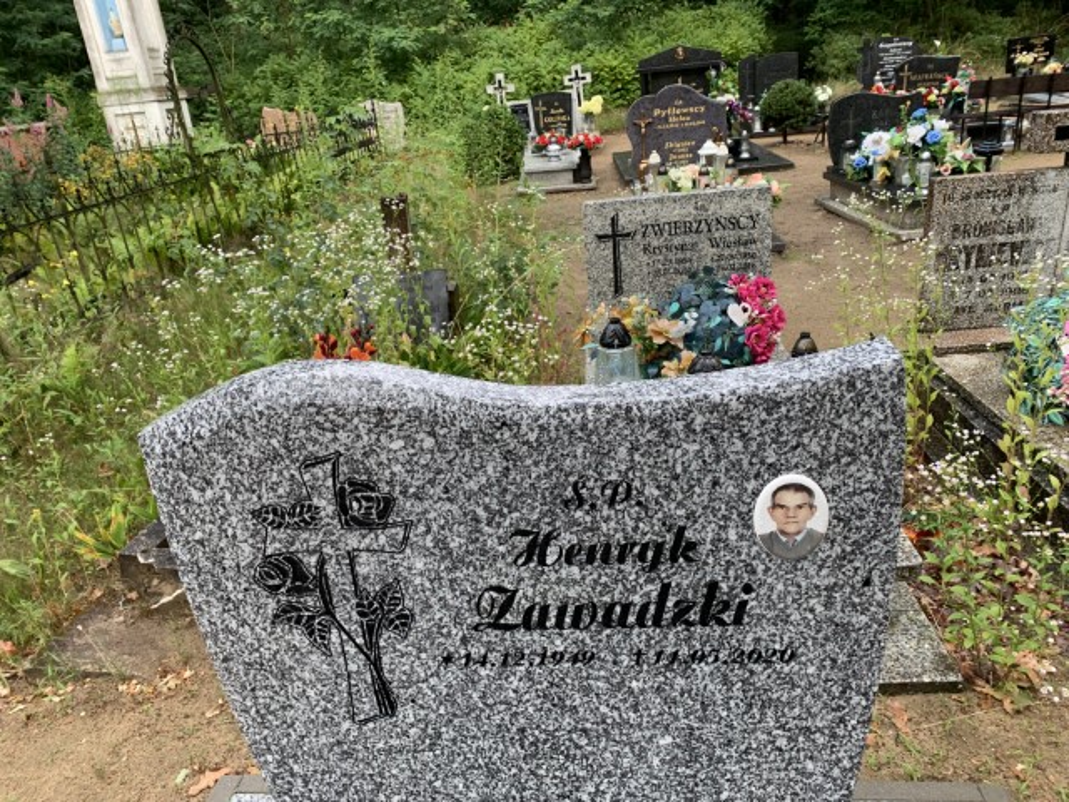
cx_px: 534
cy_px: 401
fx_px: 803
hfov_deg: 67.3
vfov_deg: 53.1
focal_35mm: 26
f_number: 1.8
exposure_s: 1/255
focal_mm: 4.25
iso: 25
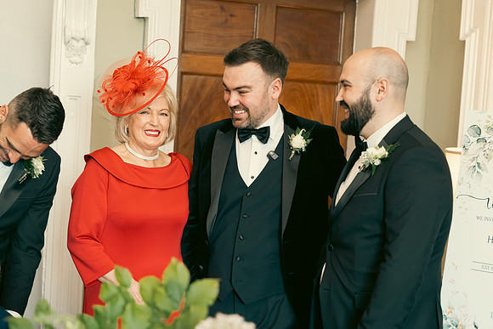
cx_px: 246
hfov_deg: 29.2
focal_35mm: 69
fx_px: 945
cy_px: 164
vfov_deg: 19.7
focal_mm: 69
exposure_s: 1/160
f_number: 3.5
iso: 2000
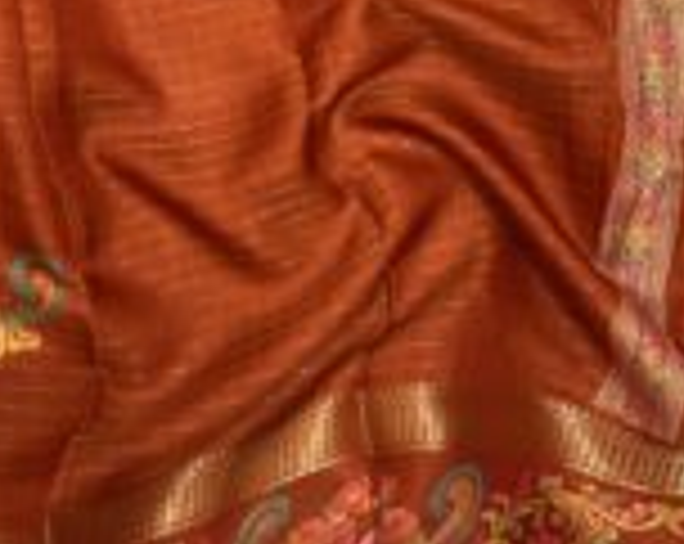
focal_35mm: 67
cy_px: -63
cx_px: 256
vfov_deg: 21.5
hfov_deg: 28.3
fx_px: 1354
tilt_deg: -79.7
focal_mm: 5.7
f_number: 1.5
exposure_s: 1/50
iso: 160
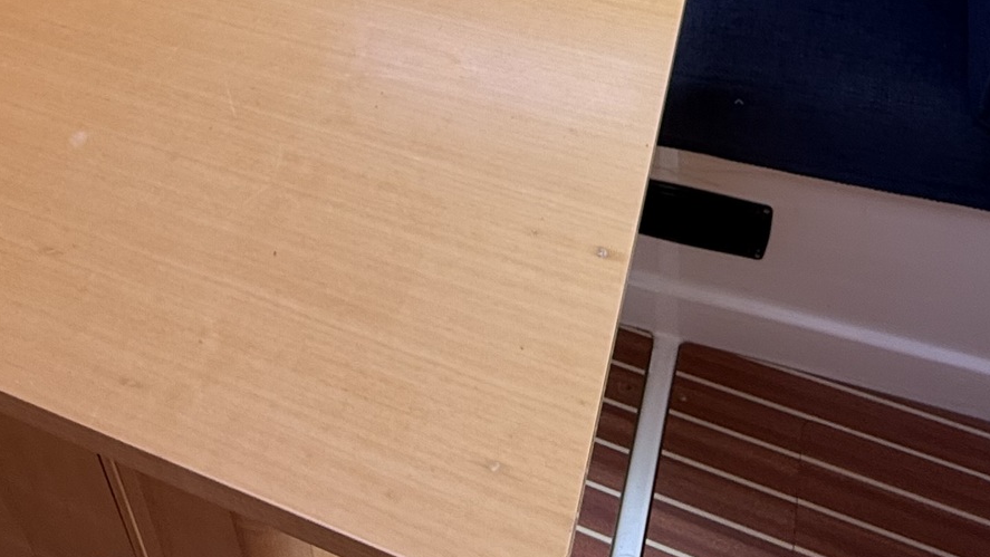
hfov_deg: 46.8
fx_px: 1129
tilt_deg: -31.5
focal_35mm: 43
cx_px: 354
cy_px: -228
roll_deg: +4.9
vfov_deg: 23.4
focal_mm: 2.22
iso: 80
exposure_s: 1/99
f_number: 2.2
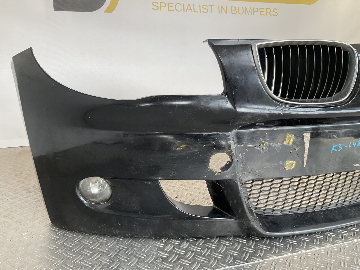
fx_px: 302
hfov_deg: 61.7
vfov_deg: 48.2
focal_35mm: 29
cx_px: 180
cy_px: 135
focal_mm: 3
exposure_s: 1/107
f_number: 1.8
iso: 16
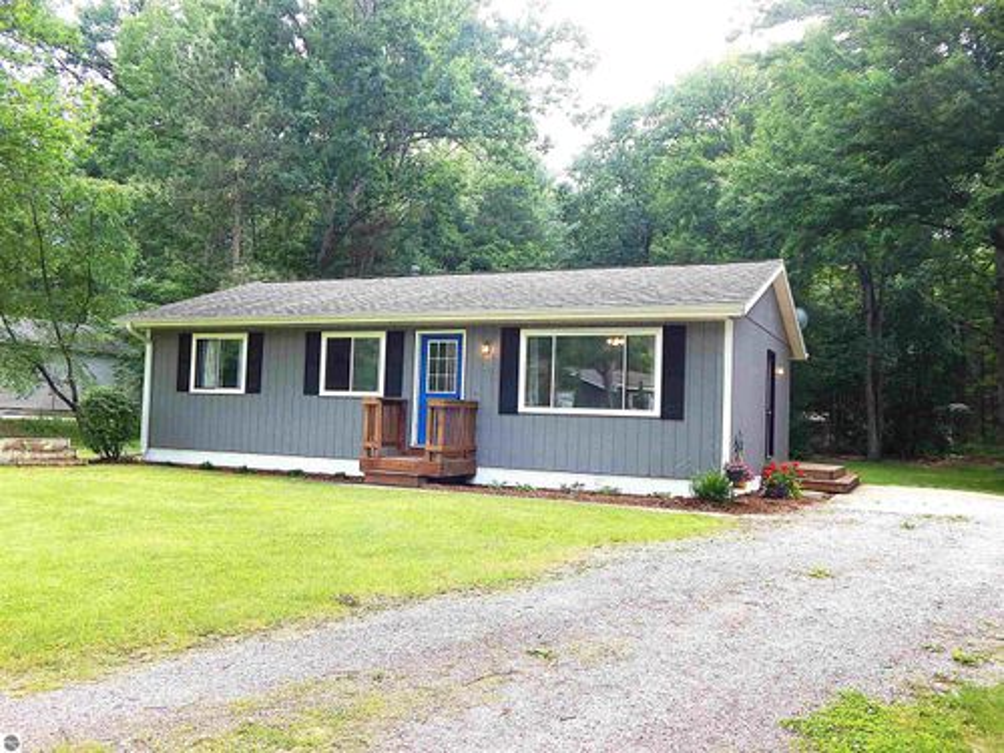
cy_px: 376
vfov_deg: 45.4
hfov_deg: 58.4
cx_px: 502
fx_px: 899
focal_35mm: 31
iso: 125
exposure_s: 1/200
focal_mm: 5.6
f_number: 3.2
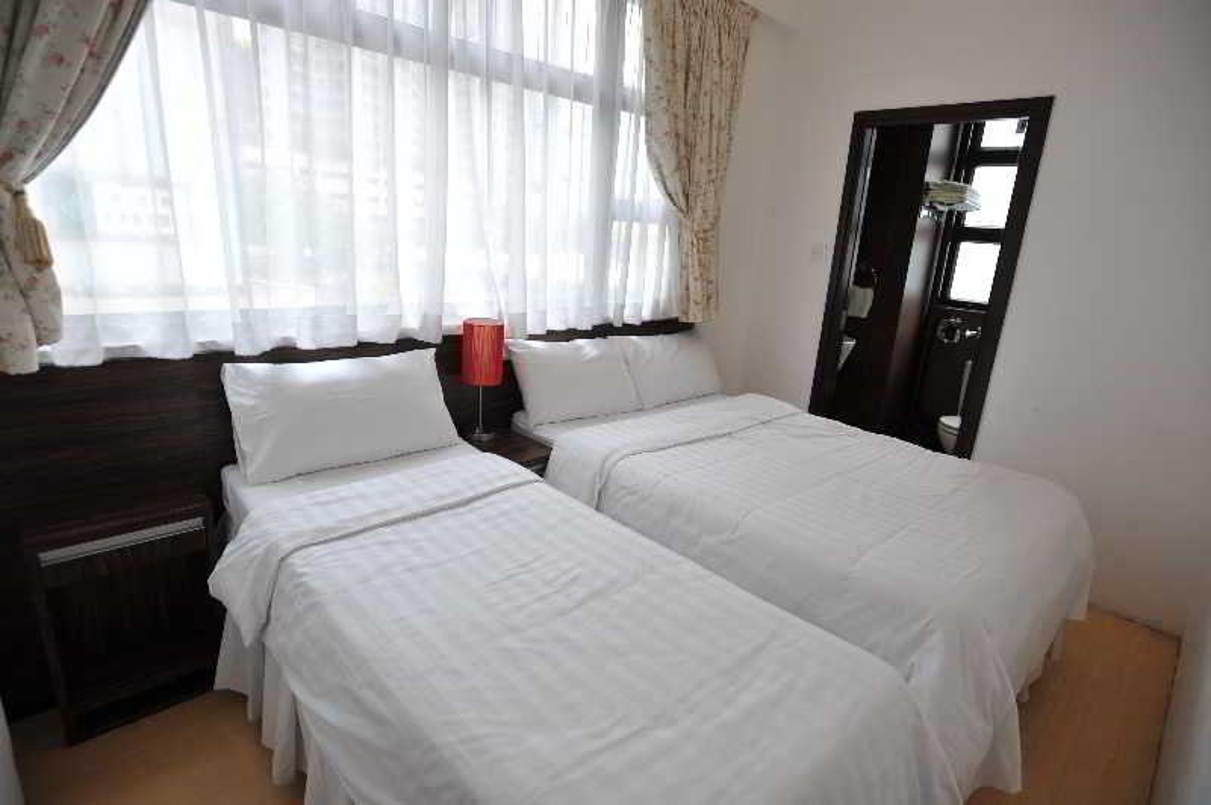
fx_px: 639
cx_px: 606
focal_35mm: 19
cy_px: 402
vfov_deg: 64.5
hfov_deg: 87.0
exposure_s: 1/320
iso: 400
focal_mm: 19
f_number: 4
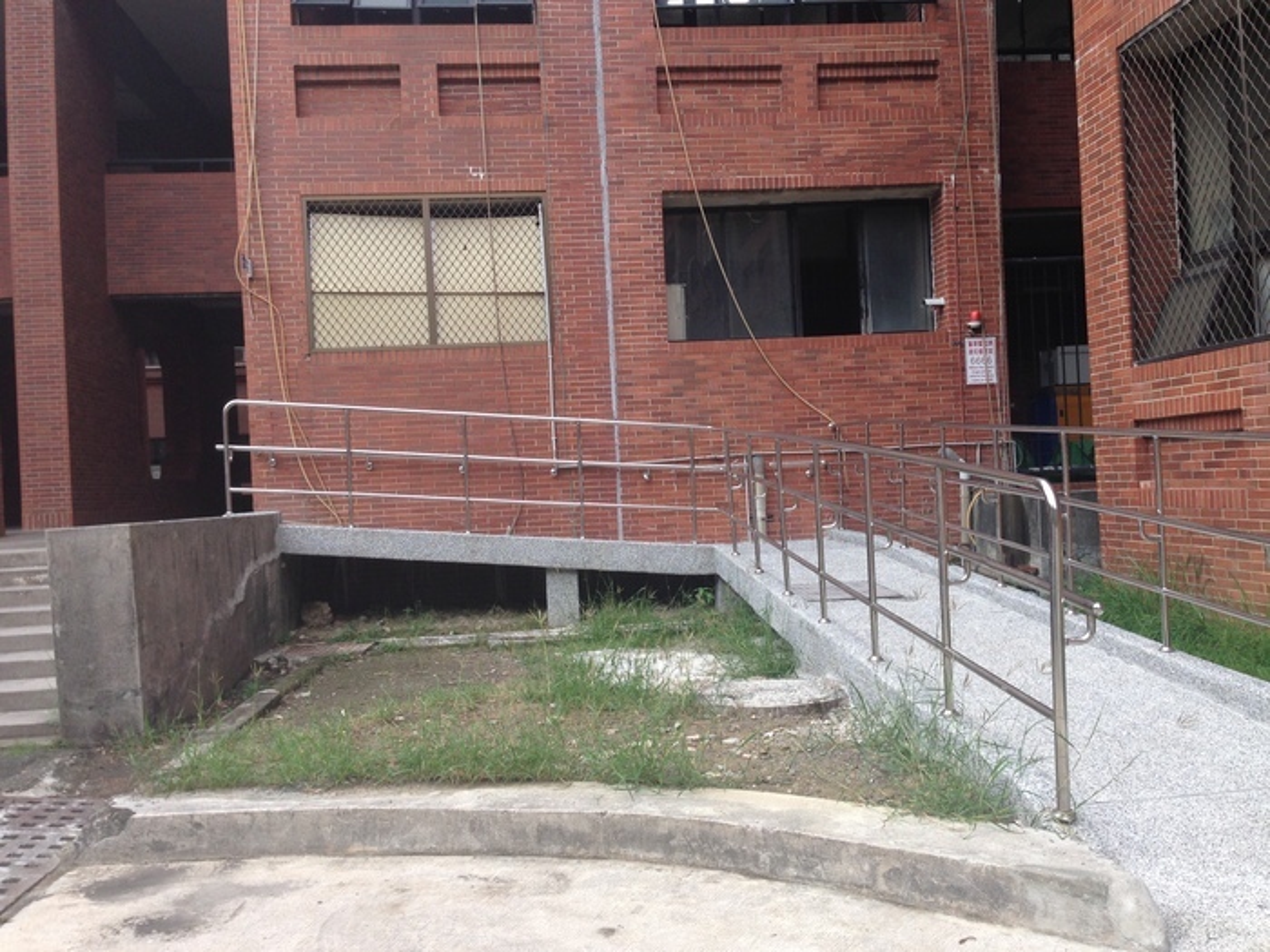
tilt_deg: +0.7
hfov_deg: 55.4
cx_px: 635
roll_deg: +1.4
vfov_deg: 42.9
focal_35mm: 33
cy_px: 476
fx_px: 1211
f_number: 2.4
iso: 50
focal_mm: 4.12
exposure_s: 1/182
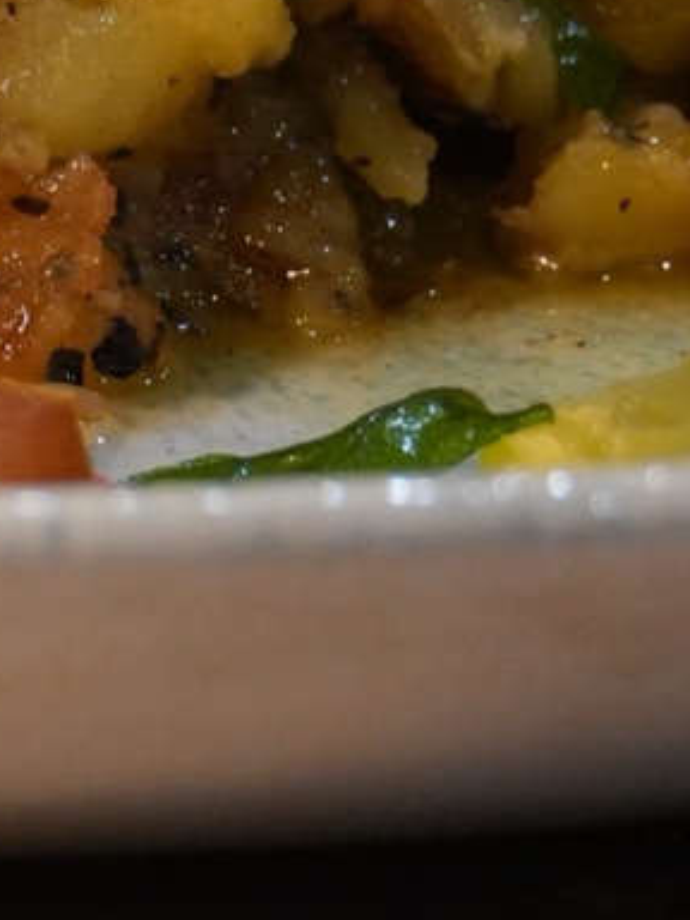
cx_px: -429
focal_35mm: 372
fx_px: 9880
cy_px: -484
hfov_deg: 4.0
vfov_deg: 5.3
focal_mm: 45
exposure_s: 1/125
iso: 2000
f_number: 7.1
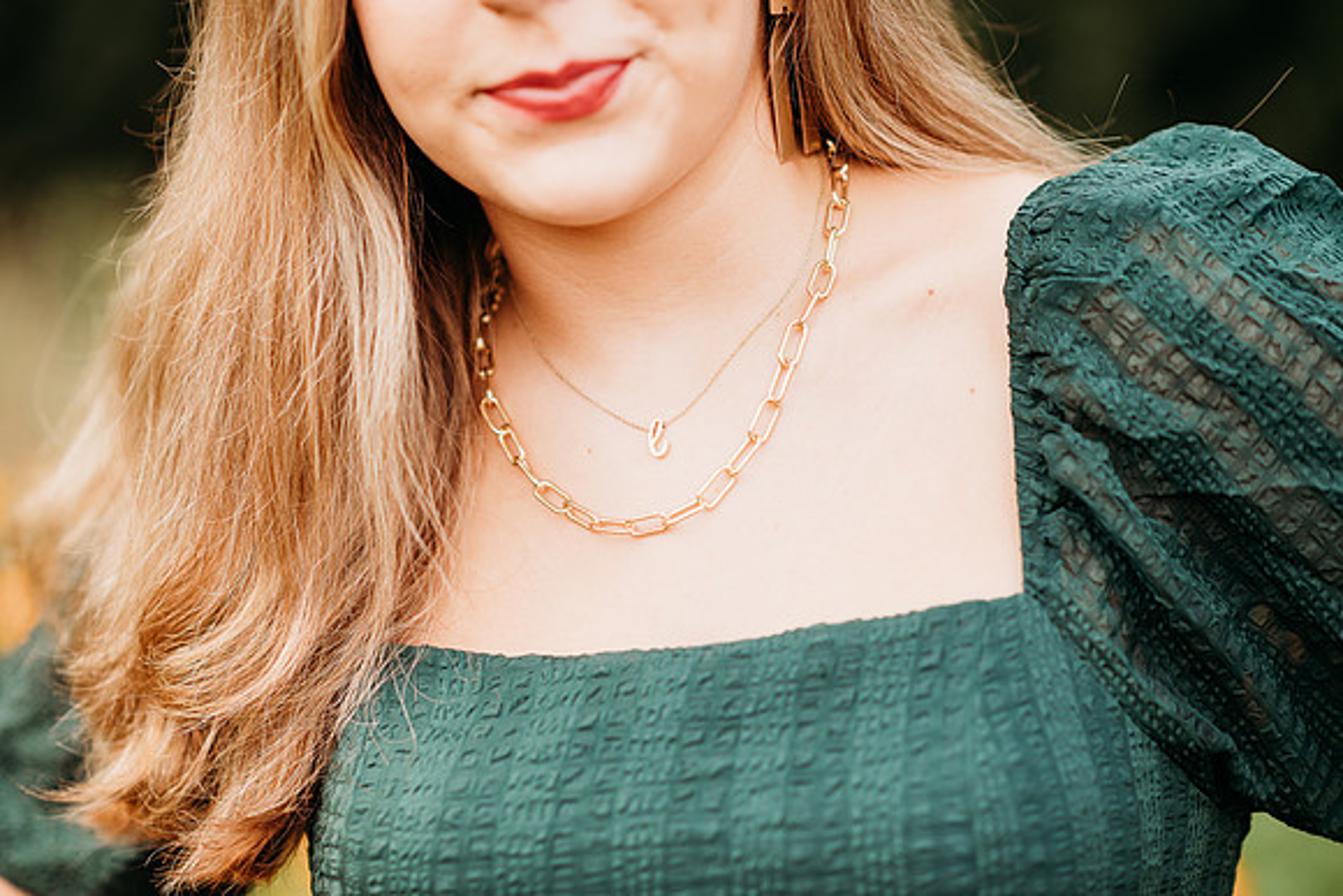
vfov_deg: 16.1
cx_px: 672
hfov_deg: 23.9
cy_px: 448
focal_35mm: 85
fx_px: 3172
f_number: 2.2
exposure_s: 1/400
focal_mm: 85
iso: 125
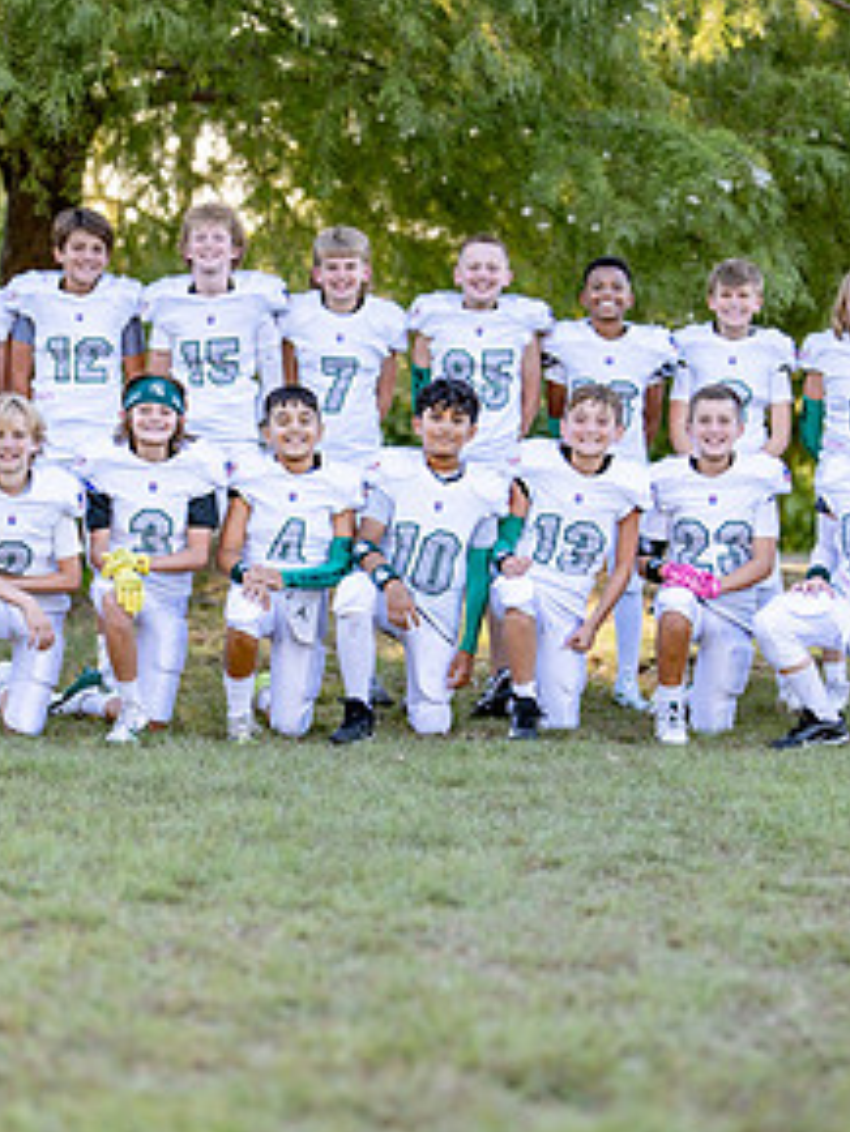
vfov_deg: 19.4
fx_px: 3304
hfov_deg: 14.7
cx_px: 405
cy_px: 517
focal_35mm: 101
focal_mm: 50
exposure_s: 1/1000
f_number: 1.2
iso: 100
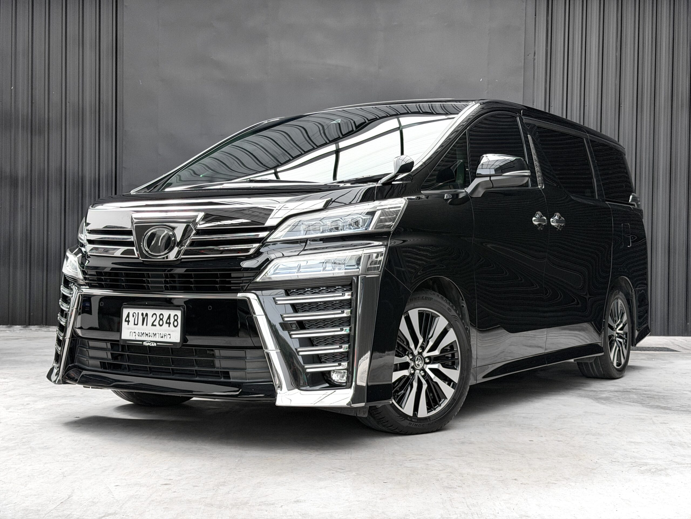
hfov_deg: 39.7
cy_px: 260
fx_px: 958
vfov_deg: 30.3
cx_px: 346
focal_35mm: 48
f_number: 1.8
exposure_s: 1/950
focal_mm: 6.76
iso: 64
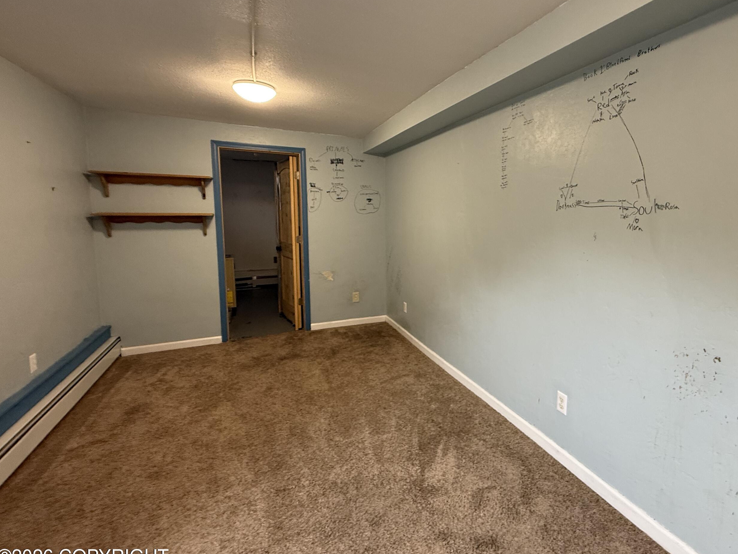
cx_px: 444
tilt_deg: -6.1
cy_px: 251
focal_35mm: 17
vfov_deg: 74.5
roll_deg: +0.2
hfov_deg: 89.8
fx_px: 362
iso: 250
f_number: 2.2
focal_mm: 2.22
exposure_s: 1/60
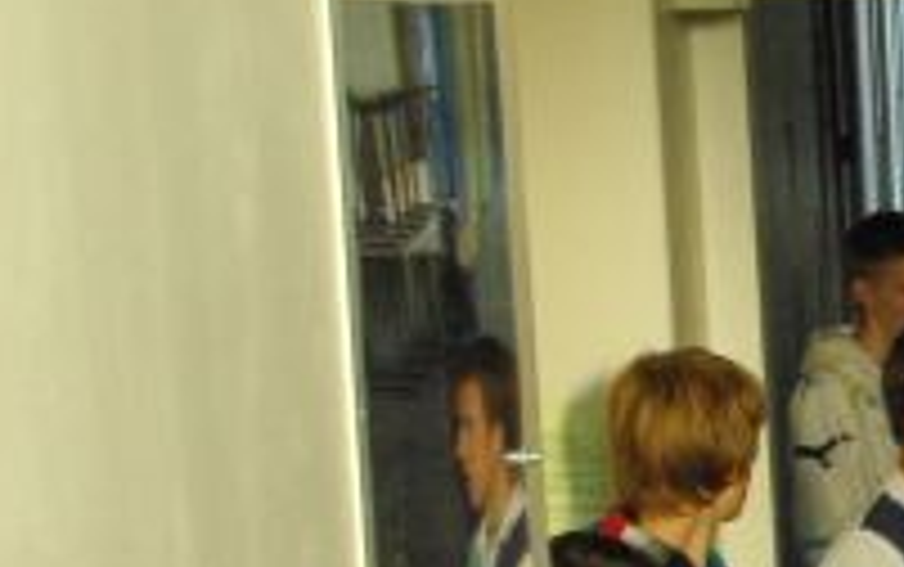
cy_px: 860
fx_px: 5203
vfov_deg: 6.2
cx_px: 1741
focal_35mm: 211
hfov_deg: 9.4
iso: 1600
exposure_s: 1/15
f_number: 16
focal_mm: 35
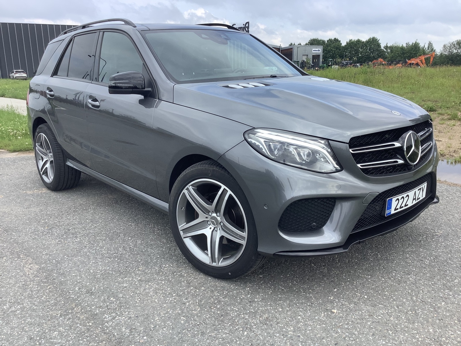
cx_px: 230
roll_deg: +1.2
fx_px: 413
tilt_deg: -14.6
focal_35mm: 31
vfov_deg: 45.4
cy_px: 173
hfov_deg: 58.4
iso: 25
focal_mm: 3.3
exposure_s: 1/522
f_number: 2.4
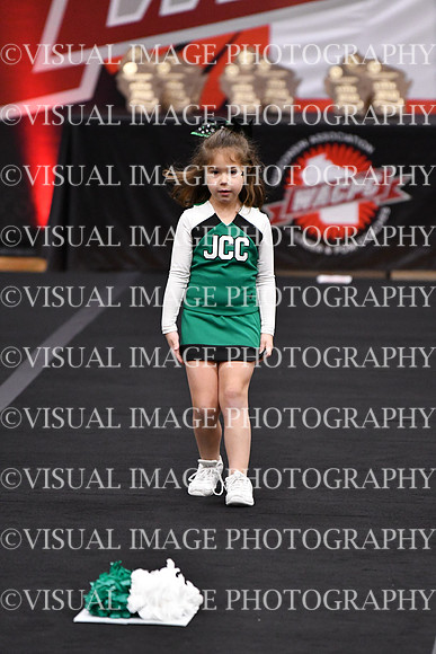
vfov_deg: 6.9
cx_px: 218
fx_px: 5446
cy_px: 327
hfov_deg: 4.6
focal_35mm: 300
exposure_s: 1/800
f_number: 2.8
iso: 5000
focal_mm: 200
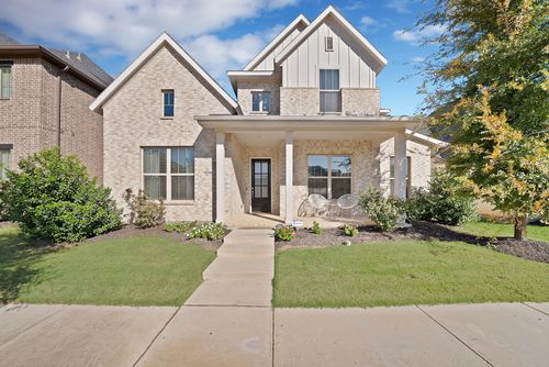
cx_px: 274
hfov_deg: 112.6
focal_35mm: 12
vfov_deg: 90.1
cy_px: 184
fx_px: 183
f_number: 9
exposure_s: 1/250
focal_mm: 12
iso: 640
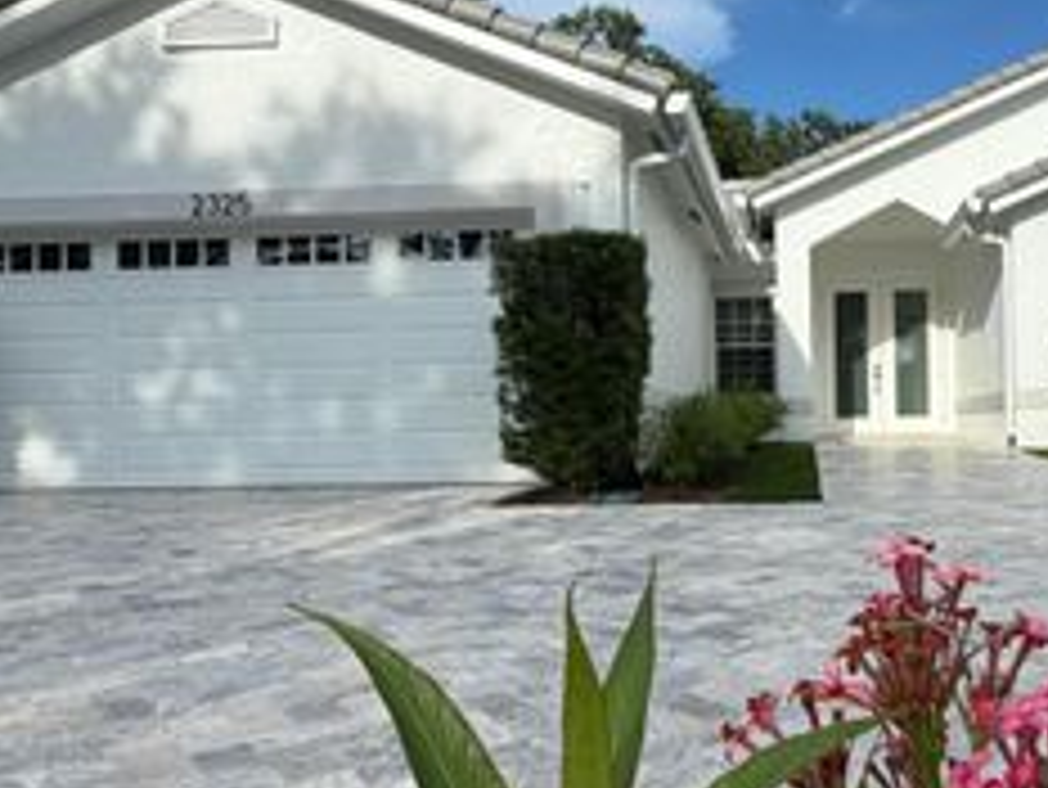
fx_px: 909
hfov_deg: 57.5
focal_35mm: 30
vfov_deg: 46.8
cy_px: 426
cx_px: 760
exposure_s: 1/770
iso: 25
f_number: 2.2
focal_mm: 2.22
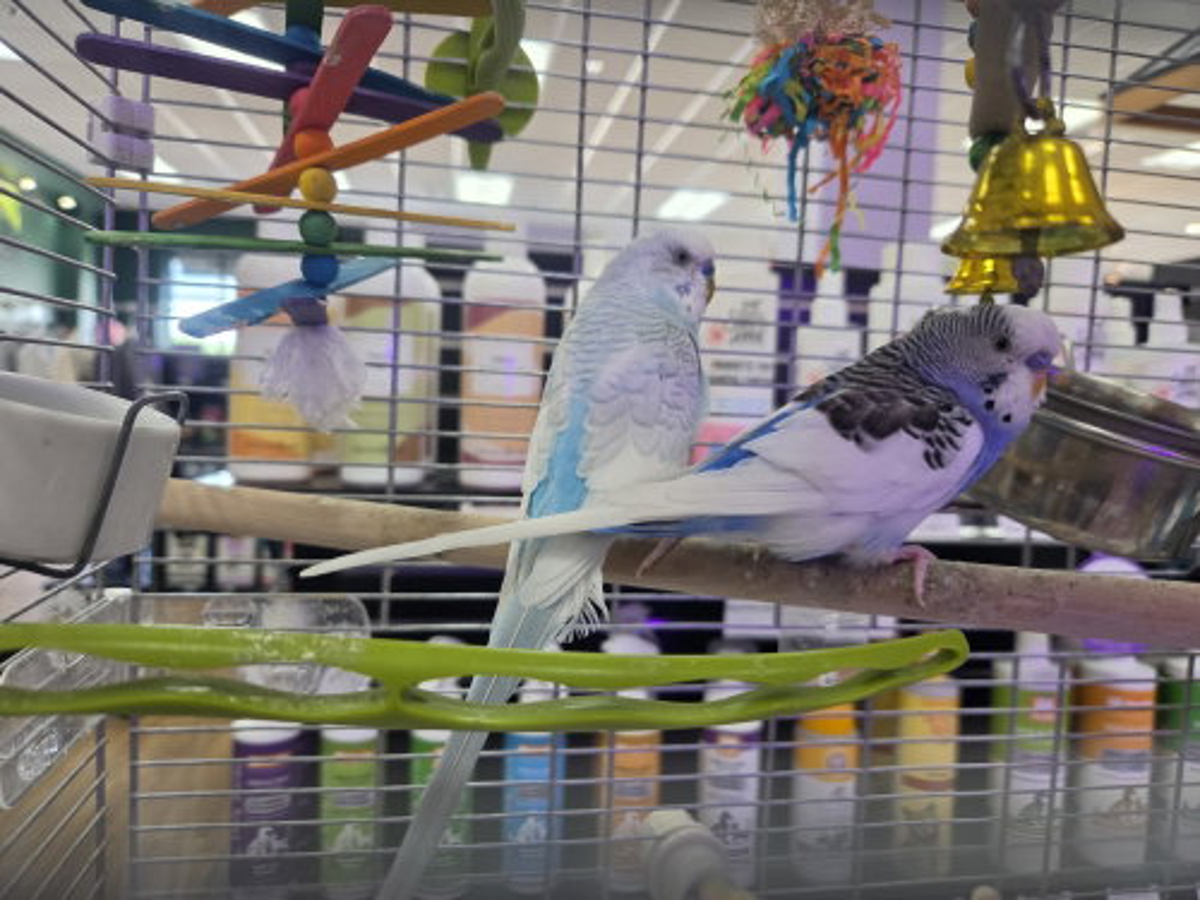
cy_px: 450
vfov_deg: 58.9
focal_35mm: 23
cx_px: 600
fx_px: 797
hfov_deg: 73.9
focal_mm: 5.4
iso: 200
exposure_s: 1/120
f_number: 1.8
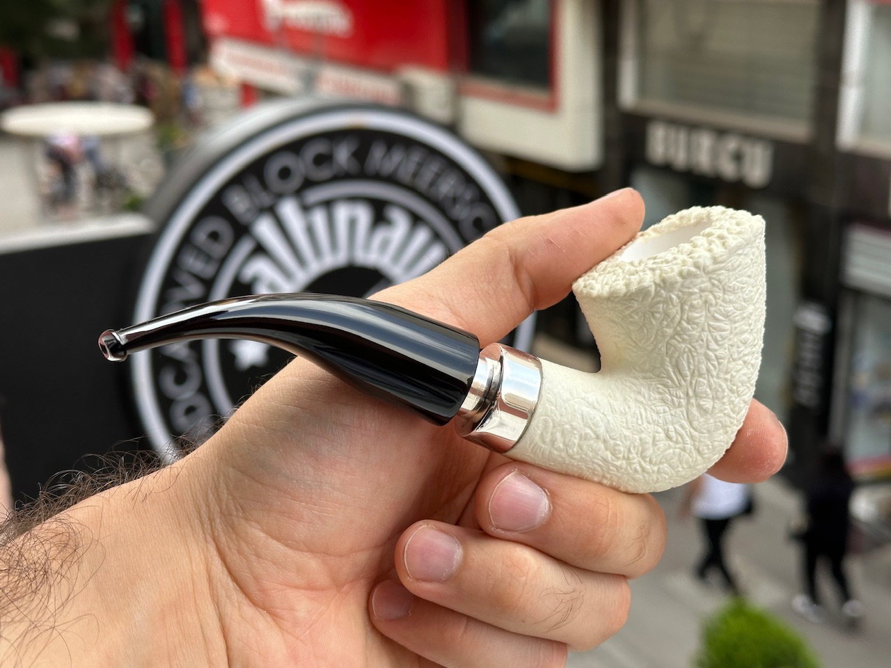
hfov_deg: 39.7
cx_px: 446
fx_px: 1235
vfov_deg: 30.3
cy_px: 334
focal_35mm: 48
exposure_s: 1/521
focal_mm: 6.86
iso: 64
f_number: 1.78
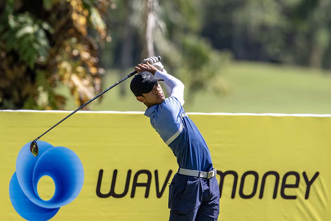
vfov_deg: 3.4
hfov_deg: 5.1
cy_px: 112
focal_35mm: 405
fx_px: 3723
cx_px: 167
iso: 640
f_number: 4.5
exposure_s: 1/2500
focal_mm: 400
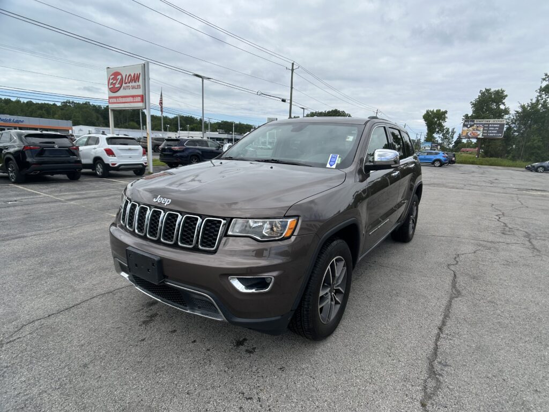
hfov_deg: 67.3
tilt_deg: -13.0
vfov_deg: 53.1
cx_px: 274
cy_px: 206
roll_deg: -3.1
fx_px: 412
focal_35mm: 26
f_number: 1.5
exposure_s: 1/3356
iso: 50
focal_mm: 5.7
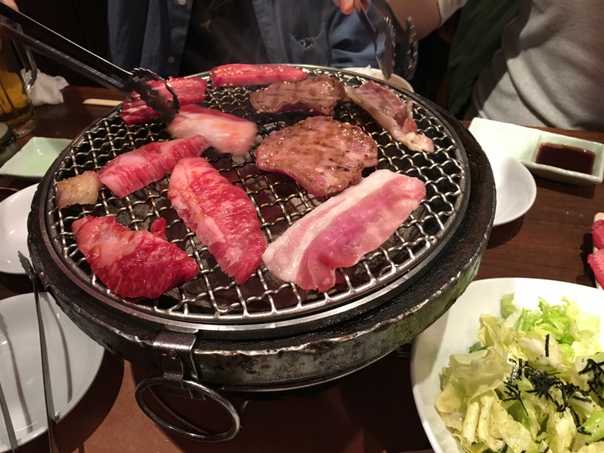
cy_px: 226
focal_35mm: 29
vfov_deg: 48.2
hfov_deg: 61.7
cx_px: 302
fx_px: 506
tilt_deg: -41.3
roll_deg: +3.1
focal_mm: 4.15
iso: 200
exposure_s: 1/30
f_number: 2.2
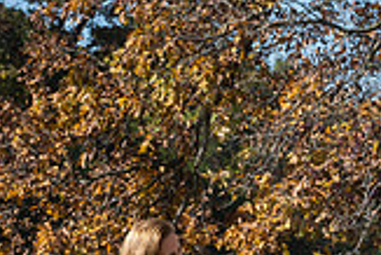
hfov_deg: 7.5
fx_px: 2902
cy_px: 456
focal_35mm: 274
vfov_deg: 5.0
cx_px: 364
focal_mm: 74
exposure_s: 1/640
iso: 400
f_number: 9
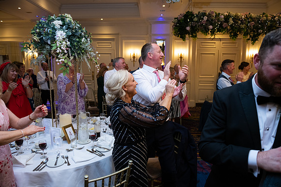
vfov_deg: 53.2
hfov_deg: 73.7
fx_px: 187
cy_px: 94
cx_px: 140
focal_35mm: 24
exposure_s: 1/160
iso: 800
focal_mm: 24
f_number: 3.5
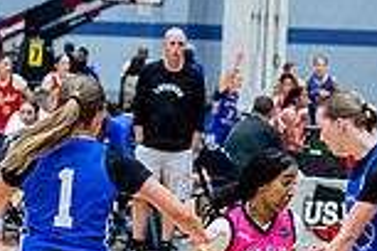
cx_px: 264
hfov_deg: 7.8
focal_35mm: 265
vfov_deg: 5.2
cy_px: 224
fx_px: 2775
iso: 2000
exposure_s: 1/500
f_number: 2.8
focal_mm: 70
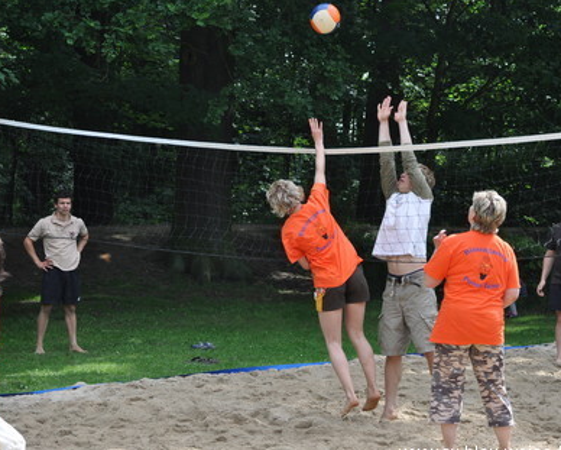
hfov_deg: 18.3
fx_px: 1745
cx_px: 299
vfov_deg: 14.7
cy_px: 224
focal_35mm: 105
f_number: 5
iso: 450
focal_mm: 58
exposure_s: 1/1000
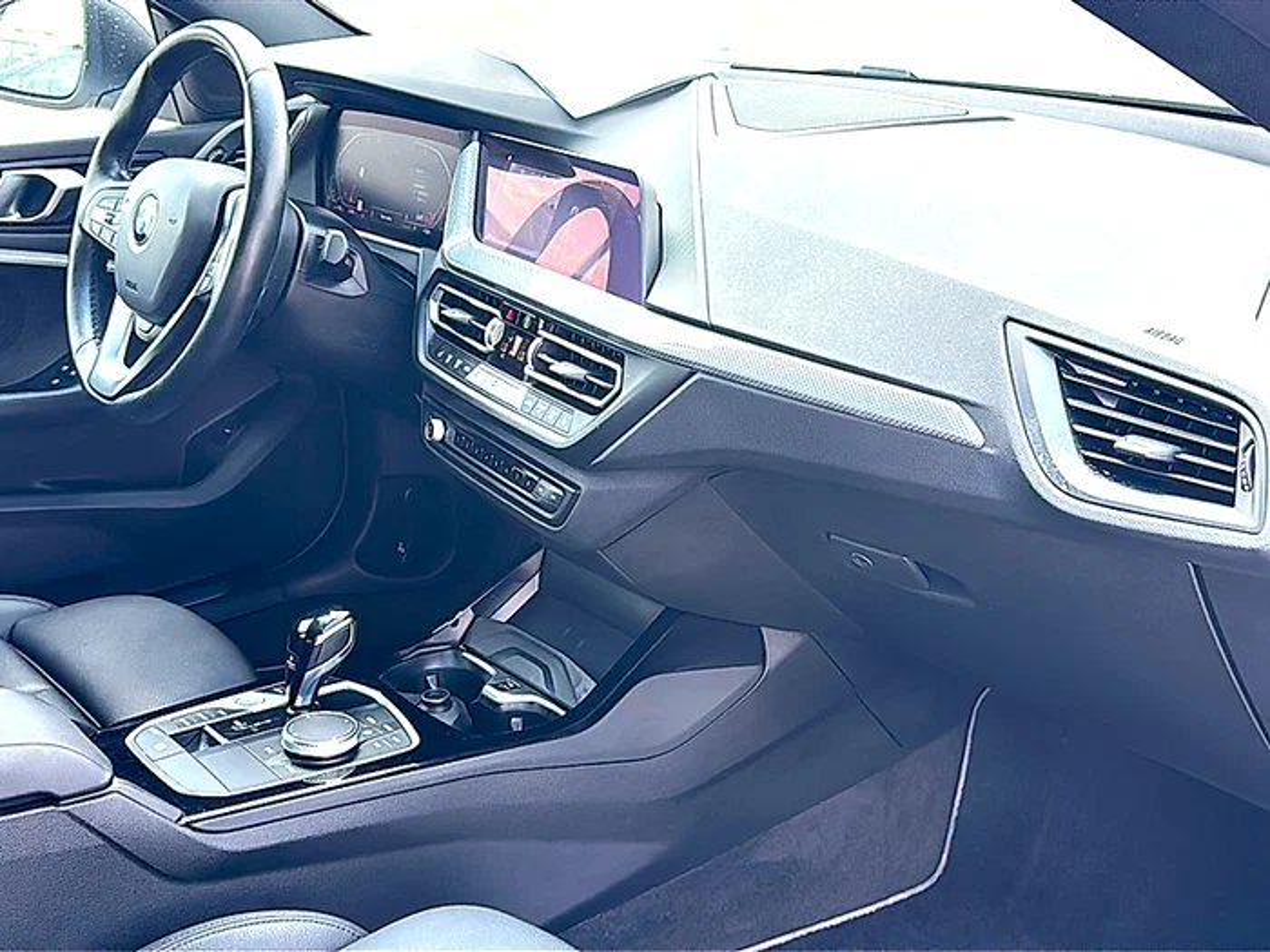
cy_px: 476
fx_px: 1321
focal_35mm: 36
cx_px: 635
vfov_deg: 39.7
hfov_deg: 51.4
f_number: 1.78
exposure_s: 1/358
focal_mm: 6.86
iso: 80
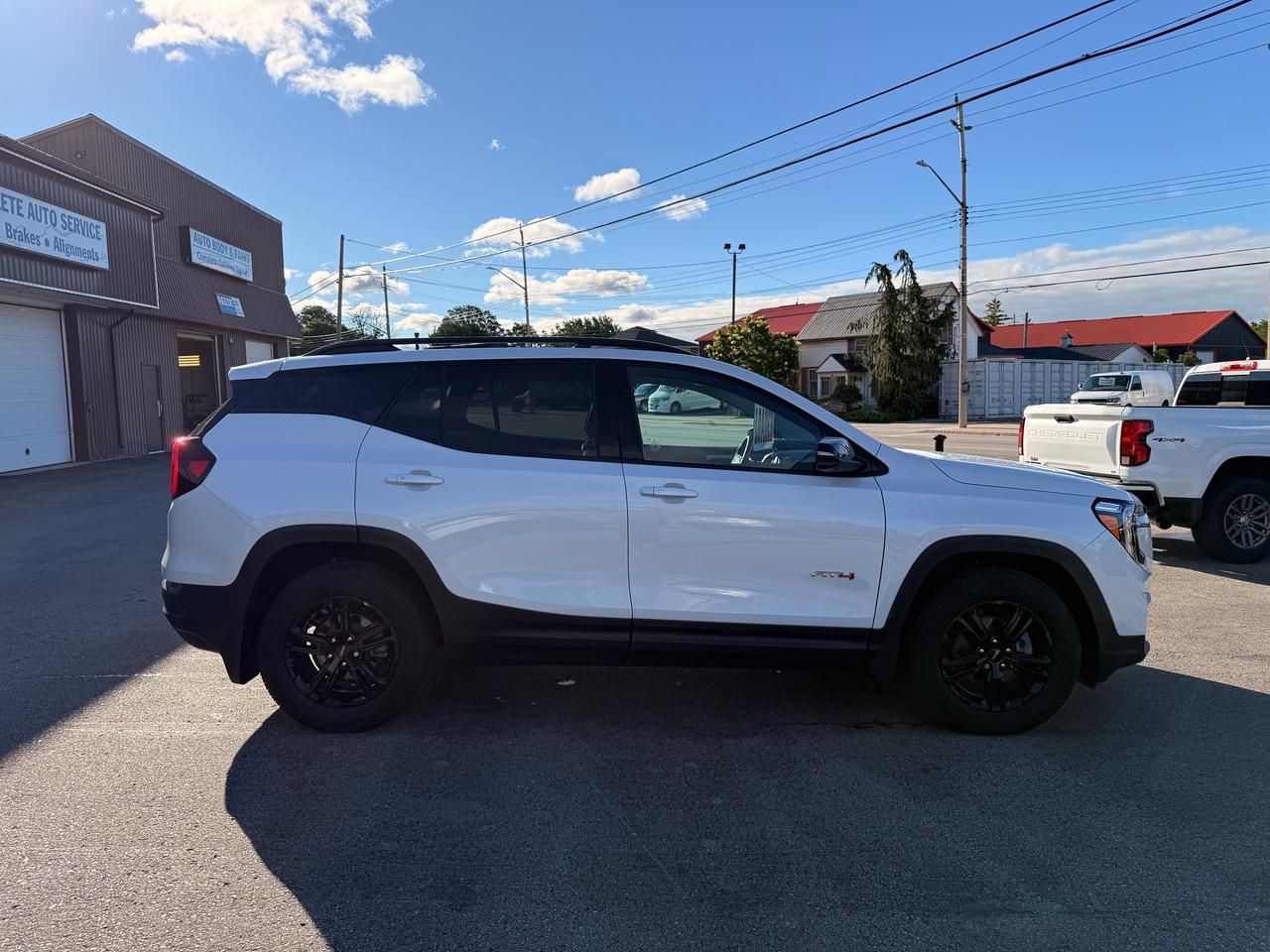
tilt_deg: -5.2
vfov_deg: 56.8
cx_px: 635
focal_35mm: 24
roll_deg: +0.8
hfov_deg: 71.6
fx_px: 881
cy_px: 476
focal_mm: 6.76
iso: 80
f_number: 1.78
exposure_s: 1/4673
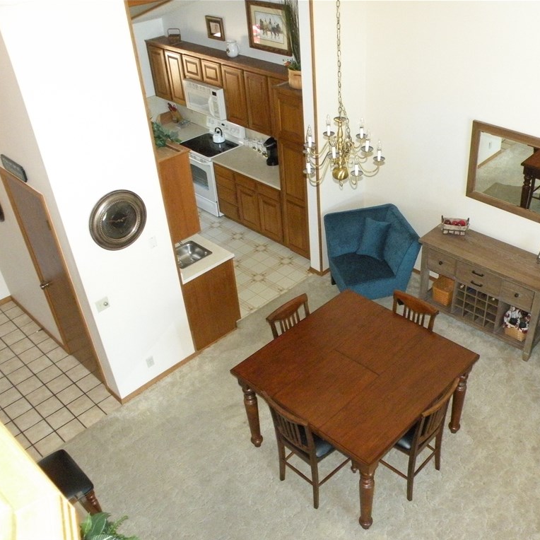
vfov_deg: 51.1
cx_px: 339
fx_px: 565
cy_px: 271
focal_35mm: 32
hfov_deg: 50.6
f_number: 3.5
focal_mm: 4.7
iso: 492
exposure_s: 1/60
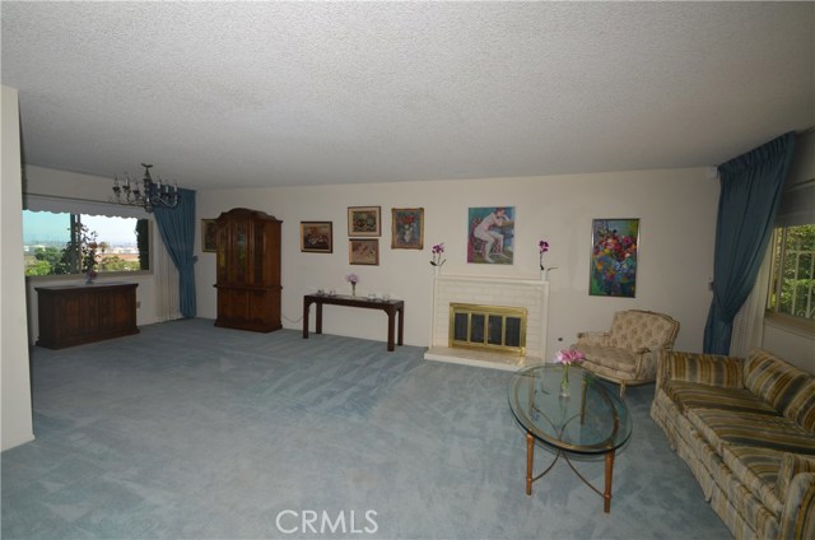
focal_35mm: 15
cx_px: 408
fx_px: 339
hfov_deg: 100.5
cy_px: 270
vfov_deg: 77.1
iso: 200
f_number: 8
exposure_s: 1/125
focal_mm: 10
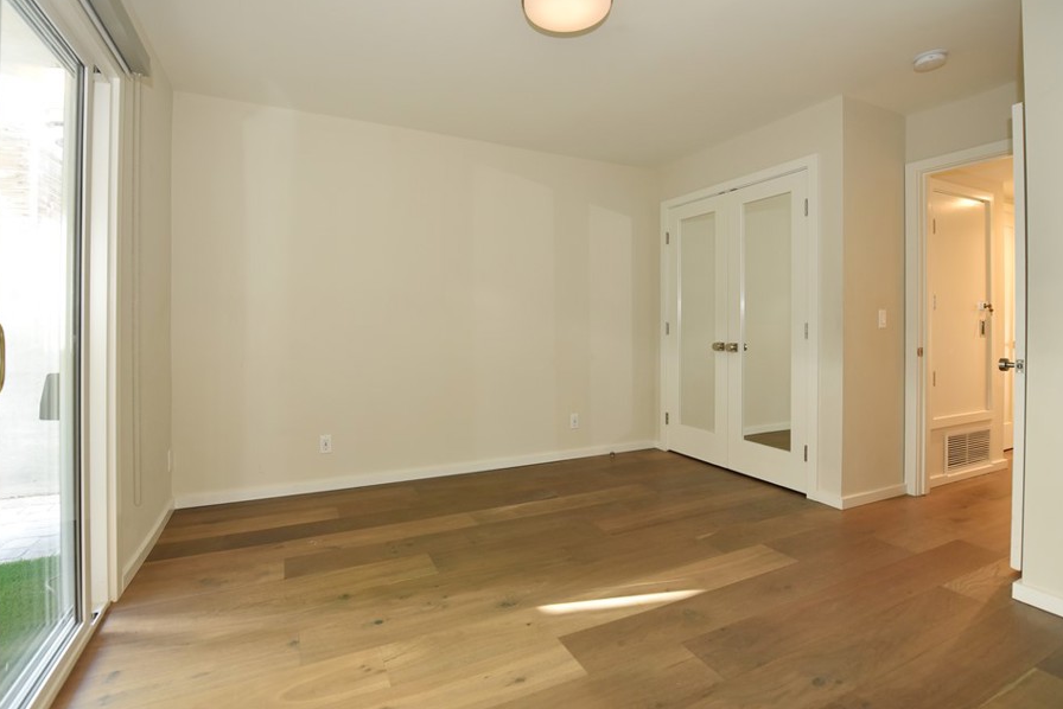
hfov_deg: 96.7
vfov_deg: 73.7
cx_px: 515
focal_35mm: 16
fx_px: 473
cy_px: 336
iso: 900
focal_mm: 14
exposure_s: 1/60
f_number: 2.8
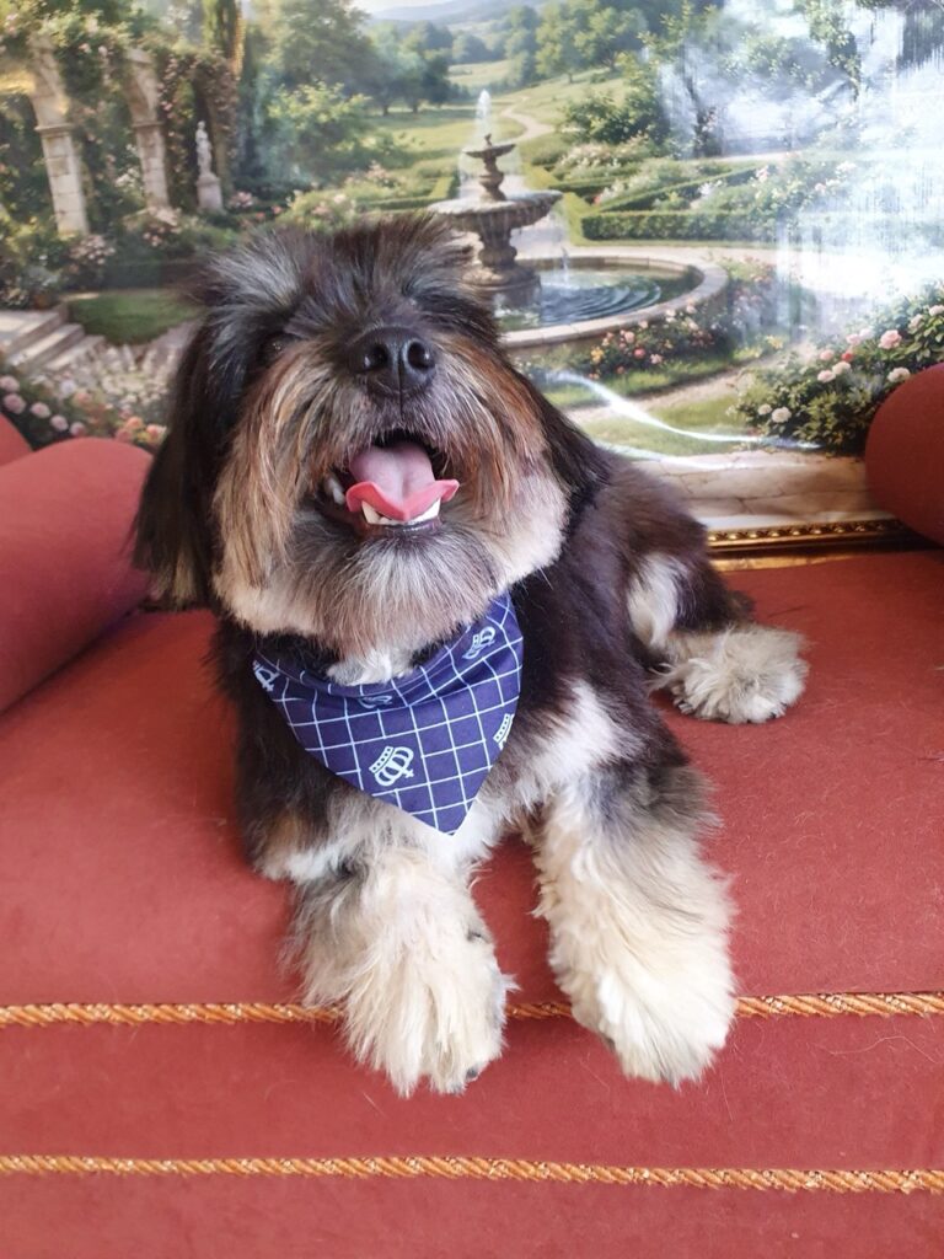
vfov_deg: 67.3
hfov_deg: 53.1
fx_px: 945
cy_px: 630
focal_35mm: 26
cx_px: 472
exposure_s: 1/120
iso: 400
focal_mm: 4.32
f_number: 2.4
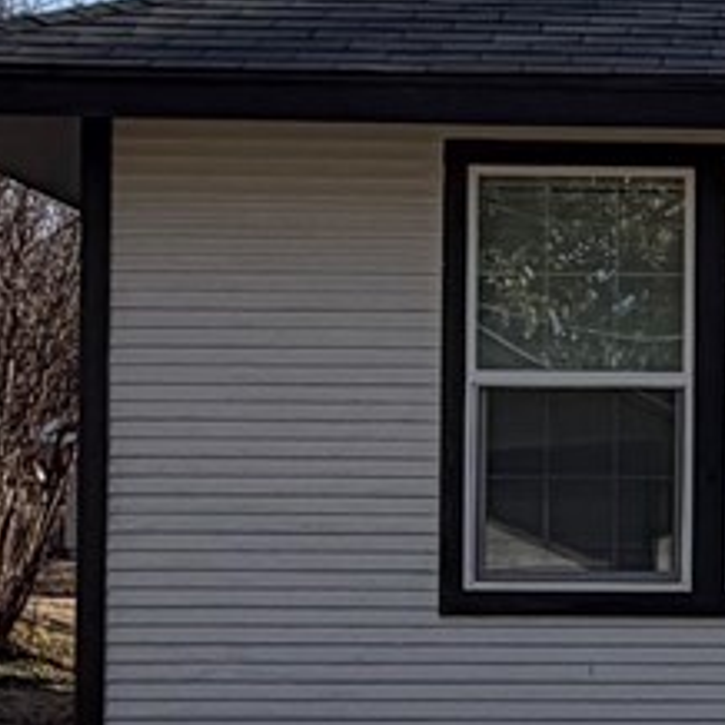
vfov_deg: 15.9
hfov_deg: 15.0
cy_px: 529
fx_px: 2583
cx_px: 1041
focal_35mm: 109
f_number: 2.2
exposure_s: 1/789
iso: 32
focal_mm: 2.22
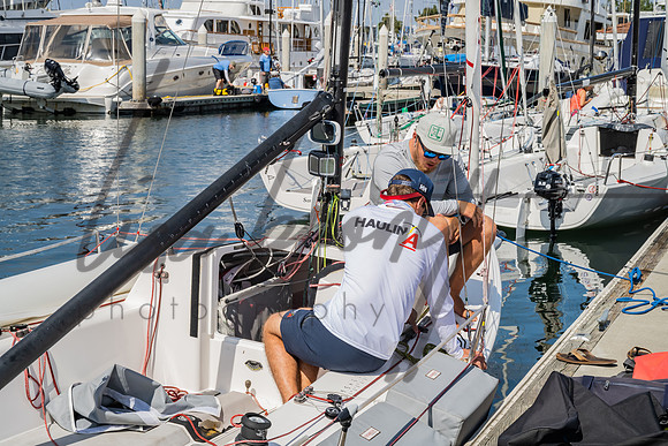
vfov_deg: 21.3
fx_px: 1188
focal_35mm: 64
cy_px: 223
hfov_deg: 31.4
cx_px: 334
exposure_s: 1/800
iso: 640
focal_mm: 64
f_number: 13
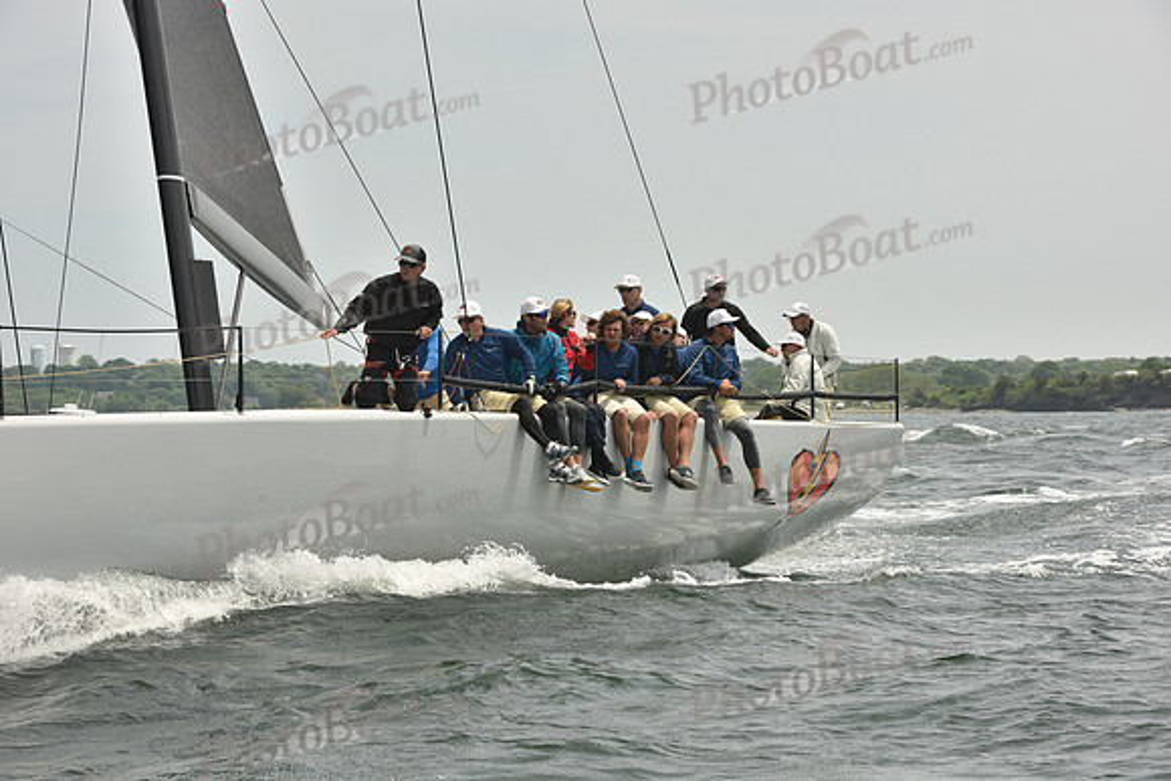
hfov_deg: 18.3
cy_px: 390
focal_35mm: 112
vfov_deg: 12.2
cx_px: 586
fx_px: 3644
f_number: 11
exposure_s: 1/1000
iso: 400
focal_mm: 112
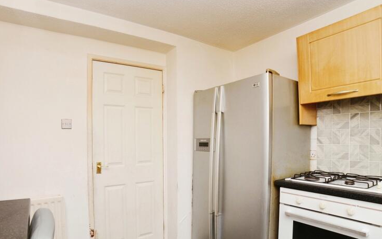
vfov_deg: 59.4
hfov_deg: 84.6
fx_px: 208
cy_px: 138
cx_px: 166
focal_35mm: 20
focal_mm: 14
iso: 400
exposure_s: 1/60
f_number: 8
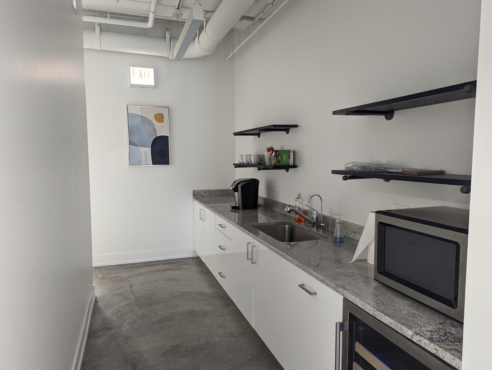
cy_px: 185
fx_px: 342
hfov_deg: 71.5
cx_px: 246
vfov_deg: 56.9
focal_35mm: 24
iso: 187
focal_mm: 6.81
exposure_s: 1/30
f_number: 1.85
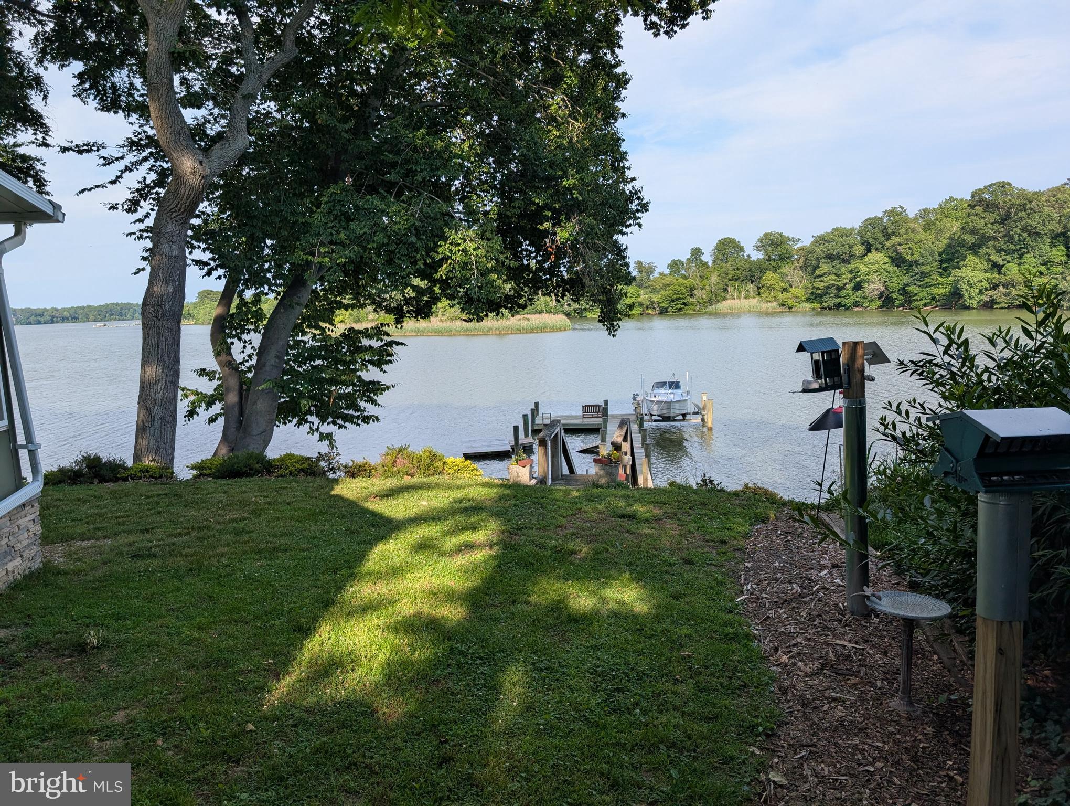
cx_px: 535
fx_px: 743
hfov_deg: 71.5
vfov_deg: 56.9
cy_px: 403
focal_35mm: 24
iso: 22
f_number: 1.68
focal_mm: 6.9
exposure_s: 1/722
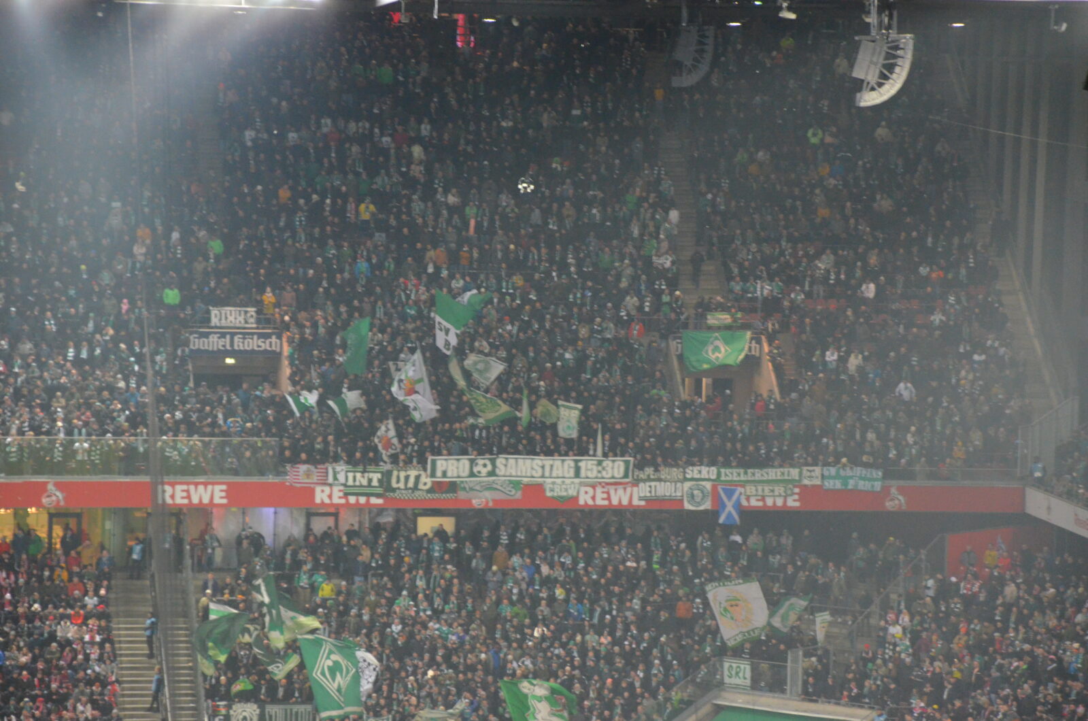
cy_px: 360
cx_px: 544
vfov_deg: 8.7
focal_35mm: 158
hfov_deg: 13.1
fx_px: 4750
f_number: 5.6
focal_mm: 105
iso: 3200
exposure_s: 1/125
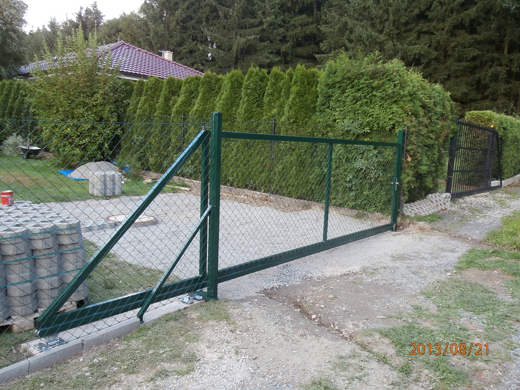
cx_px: 260
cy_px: 195
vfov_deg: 46.8
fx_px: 451
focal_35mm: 30
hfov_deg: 60.0
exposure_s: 1/60
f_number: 3.5
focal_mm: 5.36
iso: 100
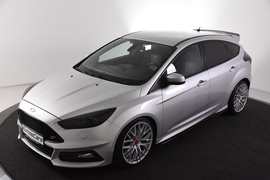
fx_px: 315
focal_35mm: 42
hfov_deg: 46.4
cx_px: 135
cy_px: 90
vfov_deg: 31.9
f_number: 5.6
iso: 1600
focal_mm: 28
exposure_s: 1/125
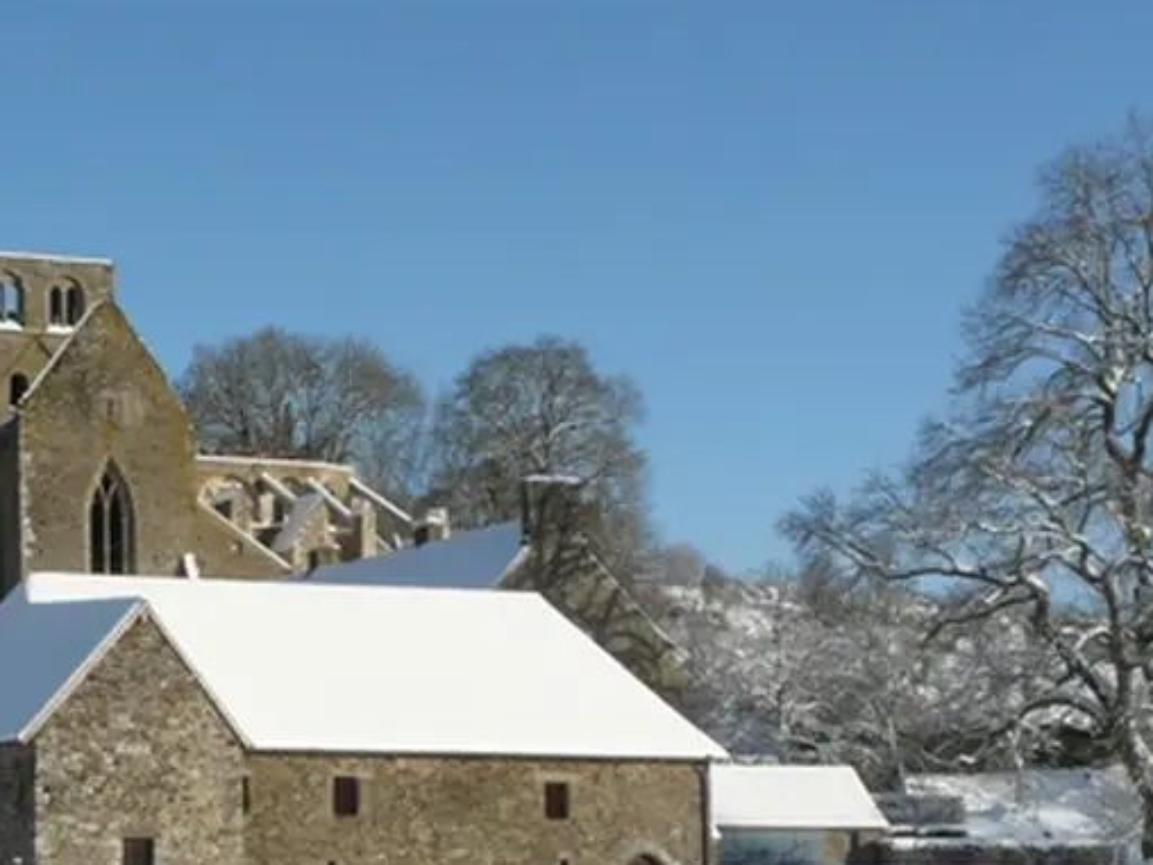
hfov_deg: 23.3
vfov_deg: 18.8
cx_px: -166
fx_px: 2598
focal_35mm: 78
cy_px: 572
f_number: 7.1
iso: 100
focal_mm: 5.5
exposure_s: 1/400
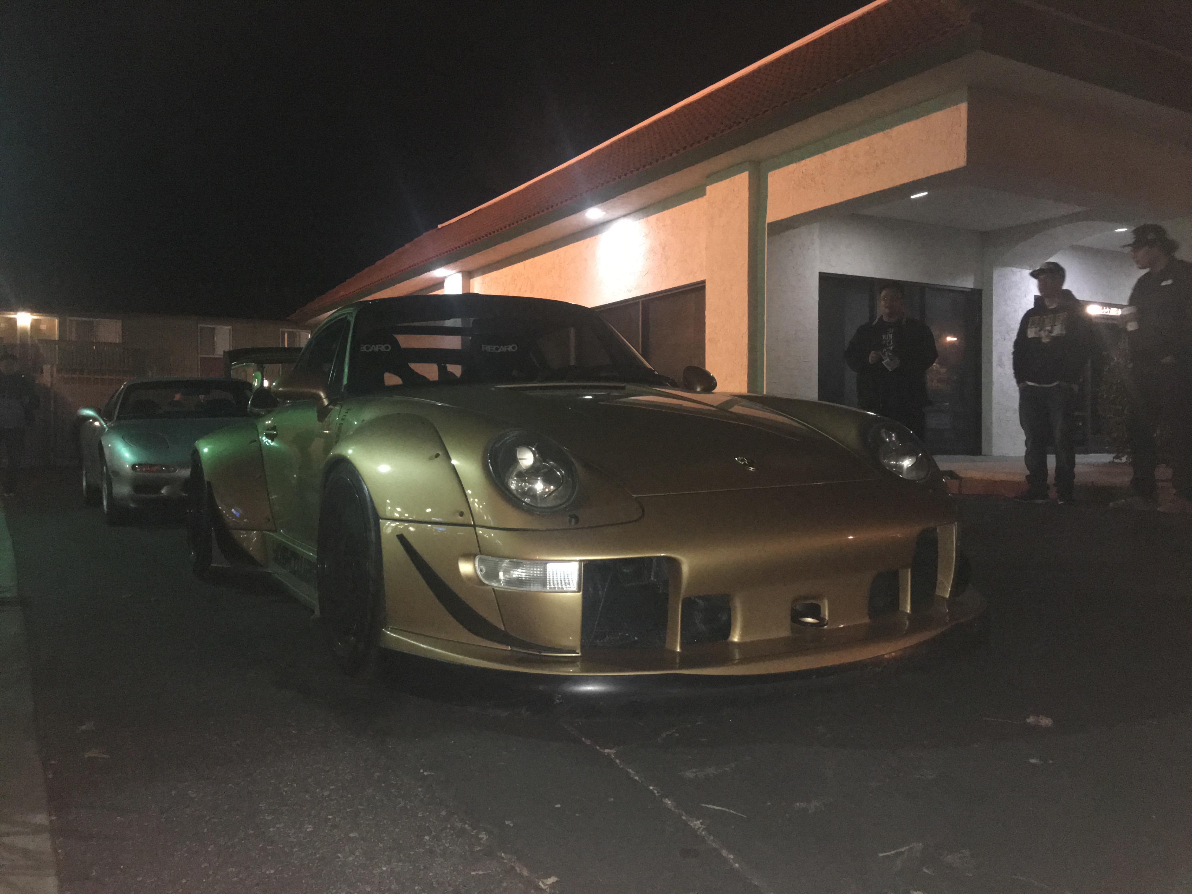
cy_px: 447
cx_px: 596
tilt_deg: -0.1
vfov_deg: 48.2
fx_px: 999
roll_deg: -0.8
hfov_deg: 61.7
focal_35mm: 29
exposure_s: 1/16
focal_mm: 4.15
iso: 320
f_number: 2.2
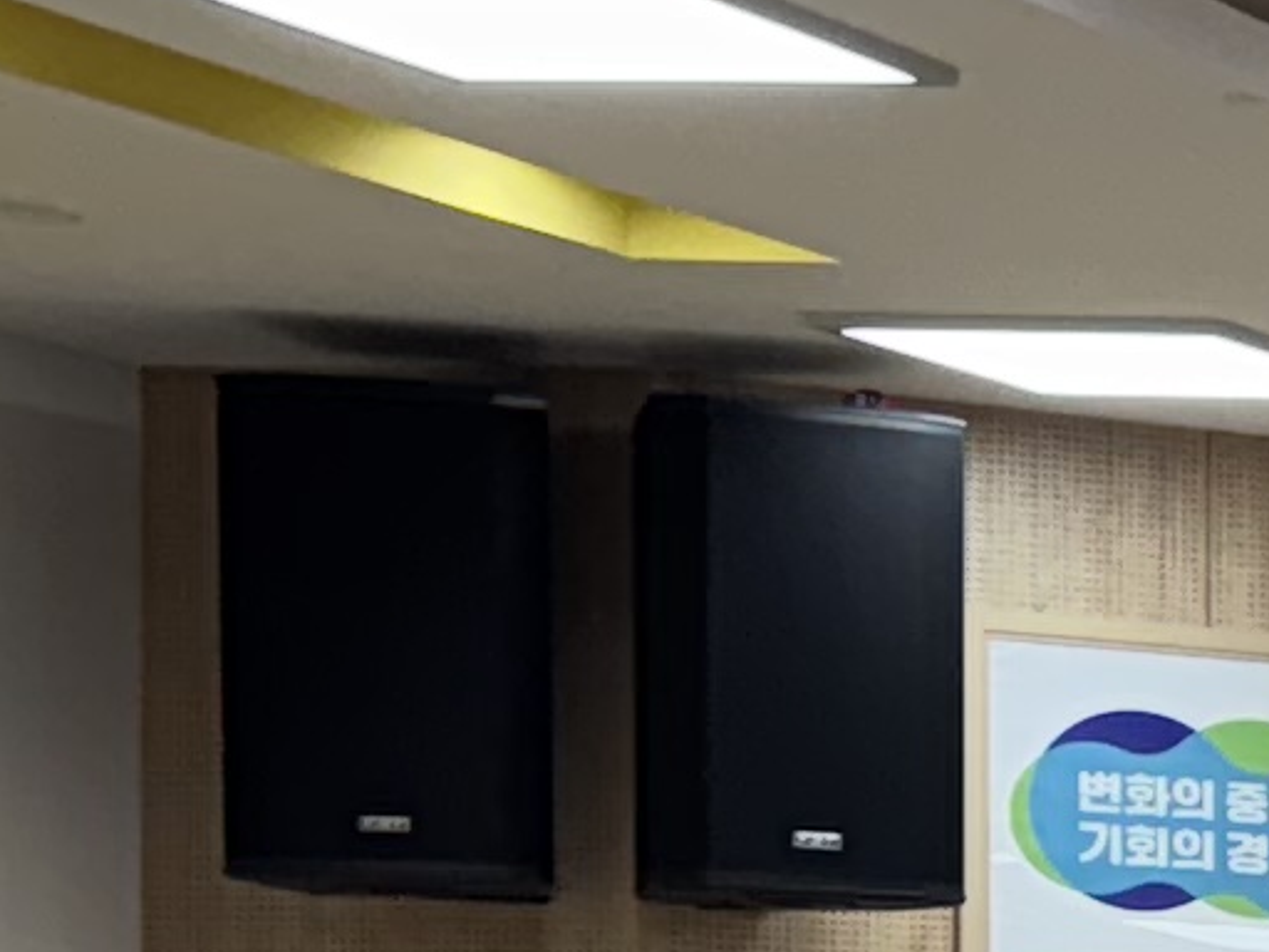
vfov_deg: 7.6
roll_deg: -0.5
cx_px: 4831
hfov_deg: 7.7
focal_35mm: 189
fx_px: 6929
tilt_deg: -0.5
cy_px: 1664
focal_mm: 6.76
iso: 80
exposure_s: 1/170
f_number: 1.78
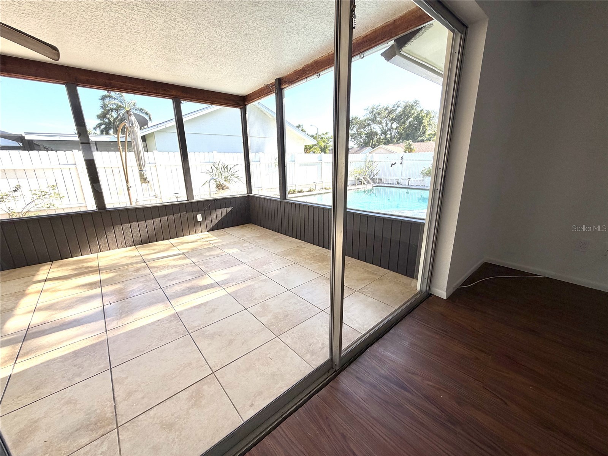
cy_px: 228
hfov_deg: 102.1
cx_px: 304
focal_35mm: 14
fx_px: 246
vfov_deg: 85.7
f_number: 2.2
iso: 40
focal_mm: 2.22
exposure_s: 1/155
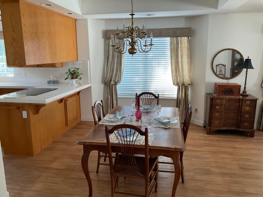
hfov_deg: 61.7
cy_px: 98
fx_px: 220
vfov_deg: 48.2
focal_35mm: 29
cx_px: 132
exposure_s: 1/60
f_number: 1.8
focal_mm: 3
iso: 80
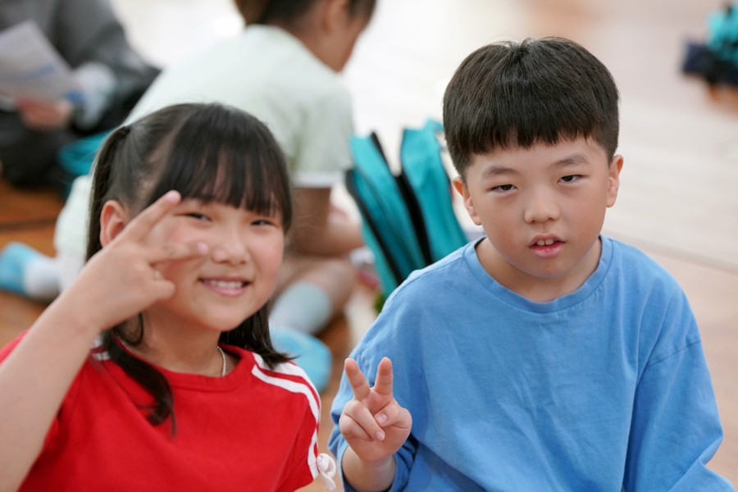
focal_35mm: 142
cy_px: 246
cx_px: 369
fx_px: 2911
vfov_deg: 9.7
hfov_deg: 14.4
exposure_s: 1/160
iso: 1600
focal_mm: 142
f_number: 4
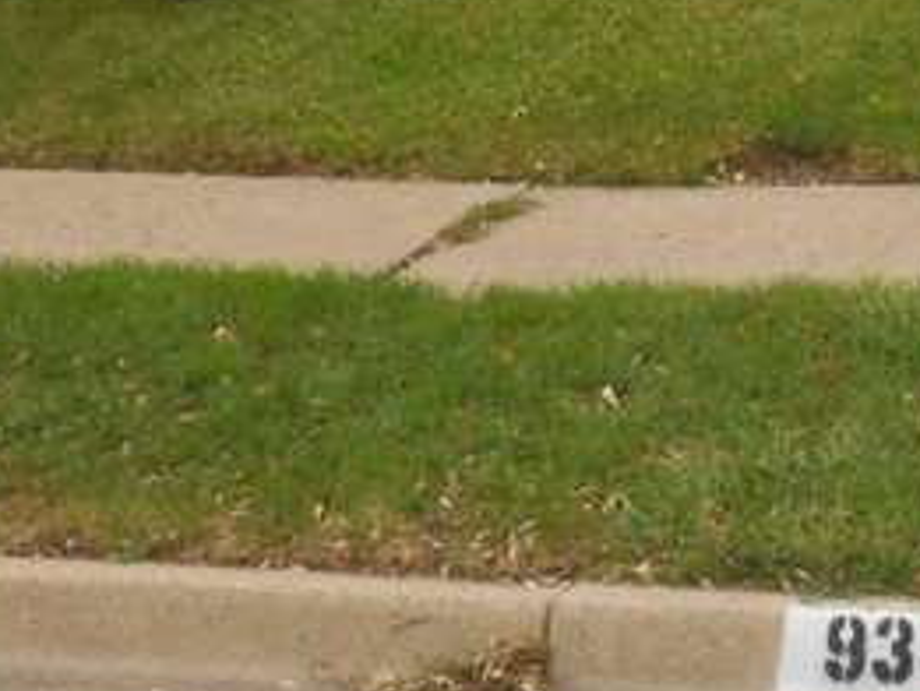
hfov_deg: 13.8
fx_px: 3749
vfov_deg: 10.1
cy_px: -391
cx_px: 857
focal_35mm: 141
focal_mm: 6.4
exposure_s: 1/400
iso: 80
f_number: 3
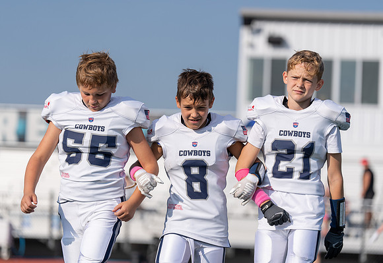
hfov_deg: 13.3
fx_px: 1646
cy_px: 132
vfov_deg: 9.2
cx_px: 192
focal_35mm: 153
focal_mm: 150
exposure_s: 1/2500
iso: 100
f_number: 3.2
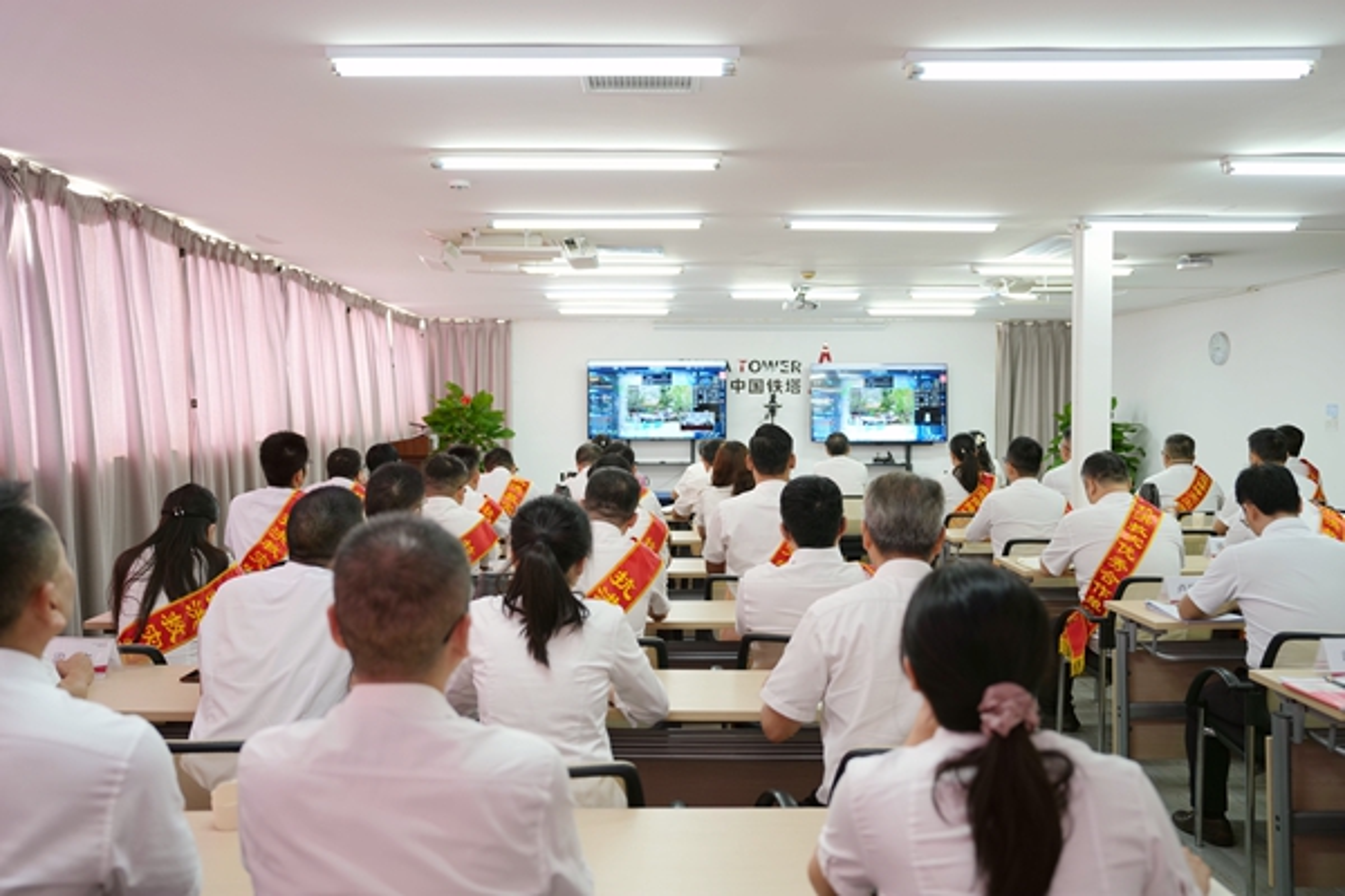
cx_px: 672
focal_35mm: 33
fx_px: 1233
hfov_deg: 57.2
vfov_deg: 40.0
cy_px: 448
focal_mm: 33
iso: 125
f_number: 2.8
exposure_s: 1/40
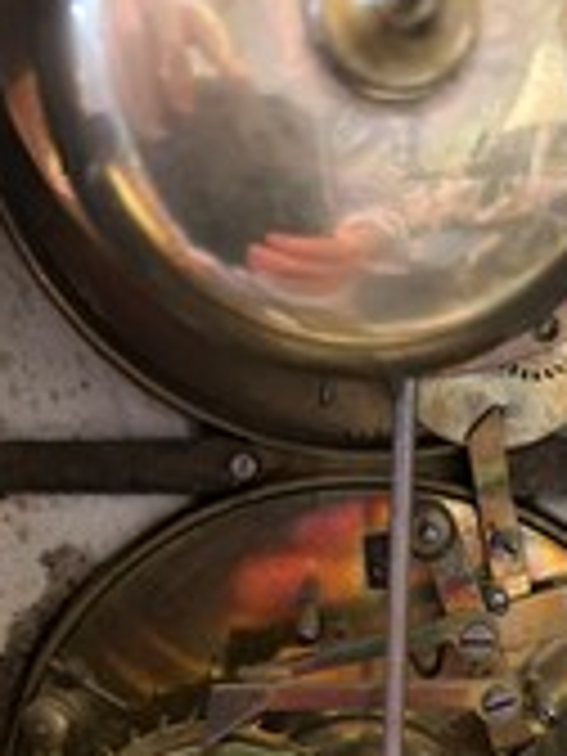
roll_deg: -2.4
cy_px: 706
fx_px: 1354
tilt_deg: -17.6
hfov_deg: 23.6
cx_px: 364
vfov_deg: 29.6
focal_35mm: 62
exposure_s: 1/33
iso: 400
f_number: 1.5
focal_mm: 5.7
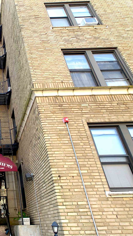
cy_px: 124
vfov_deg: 47.3
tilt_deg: +31.7
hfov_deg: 25.0
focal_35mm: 43
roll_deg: -1.0
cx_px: -27
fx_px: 270
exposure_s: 1/120
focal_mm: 4
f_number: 1.8
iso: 20
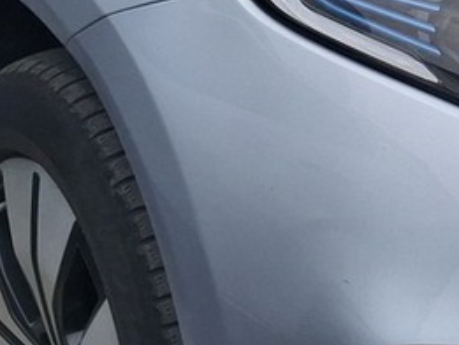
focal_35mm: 138
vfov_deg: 10.5
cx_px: 522
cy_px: -130
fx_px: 1831
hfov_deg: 13.9
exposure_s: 1/1869
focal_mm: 4.69
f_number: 1.8
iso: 32
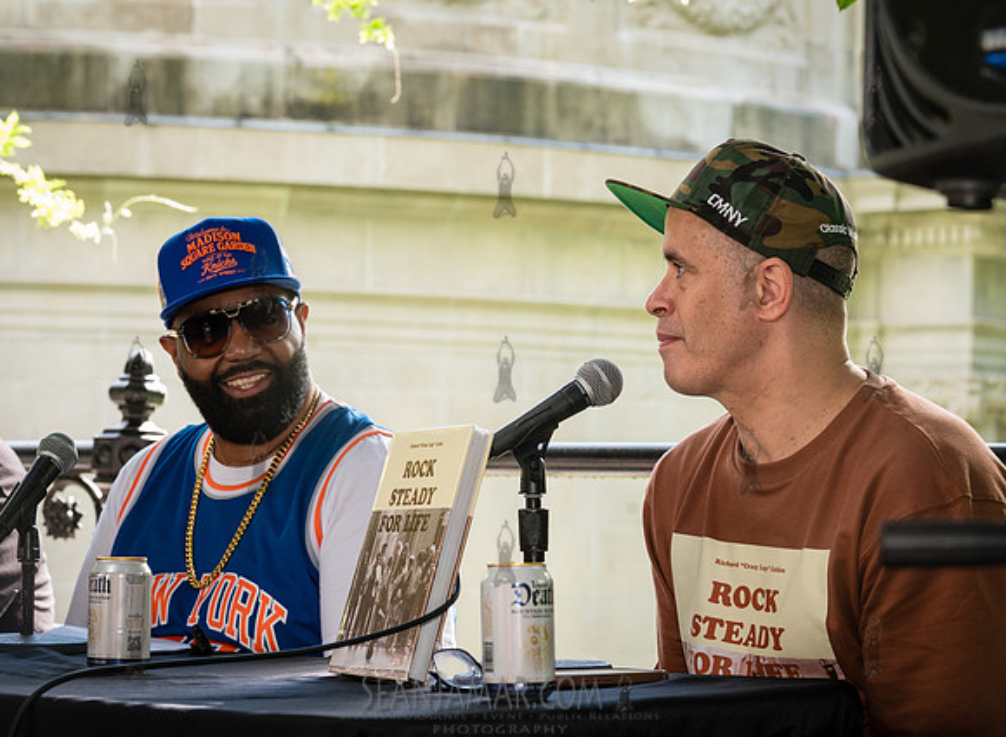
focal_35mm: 95
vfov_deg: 15.4
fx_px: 2724
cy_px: 362
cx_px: 442
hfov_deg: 20.9
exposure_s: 1/200
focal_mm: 87
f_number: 7.1
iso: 1250
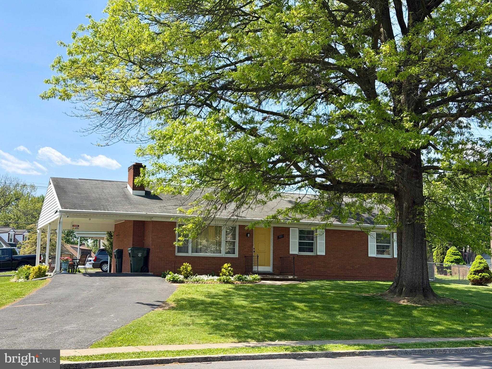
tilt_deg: +8.0
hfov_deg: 39.7
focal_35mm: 48
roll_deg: -1.5
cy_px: 184
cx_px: 246
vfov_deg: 30.3
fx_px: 682
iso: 80
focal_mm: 6.76
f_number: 1.78
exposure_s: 1/2762
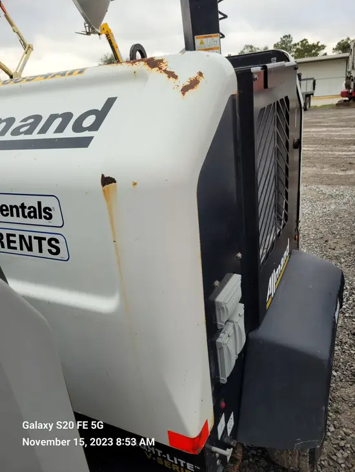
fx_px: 355
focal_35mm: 26
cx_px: 178
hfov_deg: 53.1
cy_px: 236
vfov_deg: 67.3
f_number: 1.8
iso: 40
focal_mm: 5.4
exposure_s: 1/453
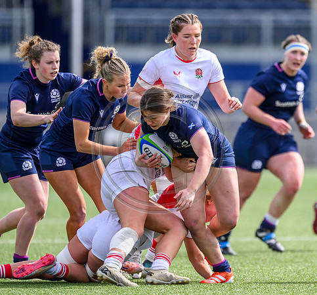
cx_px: 251
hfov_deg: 2.3
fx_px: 7938
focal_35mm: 793
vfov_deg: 2.1
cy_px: 143
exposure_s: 1/2000
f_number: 4
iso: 500
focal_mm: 560
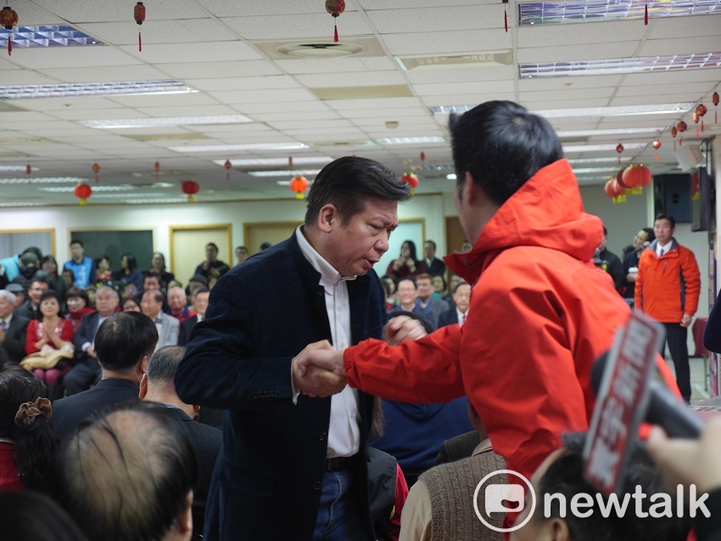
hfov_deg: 27.8
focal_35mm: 70
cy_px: 270
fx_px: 1458
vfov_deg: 21.0
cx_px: 360
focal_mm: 35
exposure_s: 1/80
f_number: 2.8
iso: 400
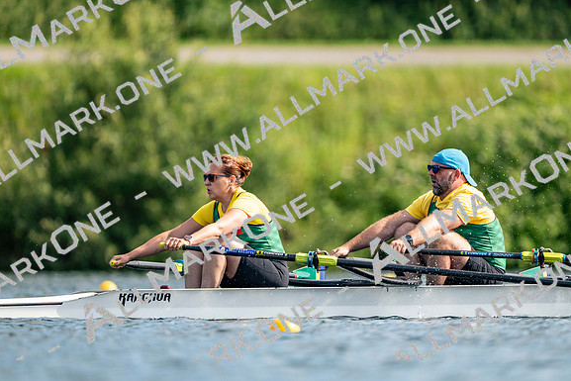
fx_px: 13389
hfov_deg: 2.4
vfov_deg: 1.6
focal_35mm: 844
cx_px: 285
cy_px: 190
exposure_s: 1/2500
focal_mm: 840
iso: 1000
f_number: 5.6
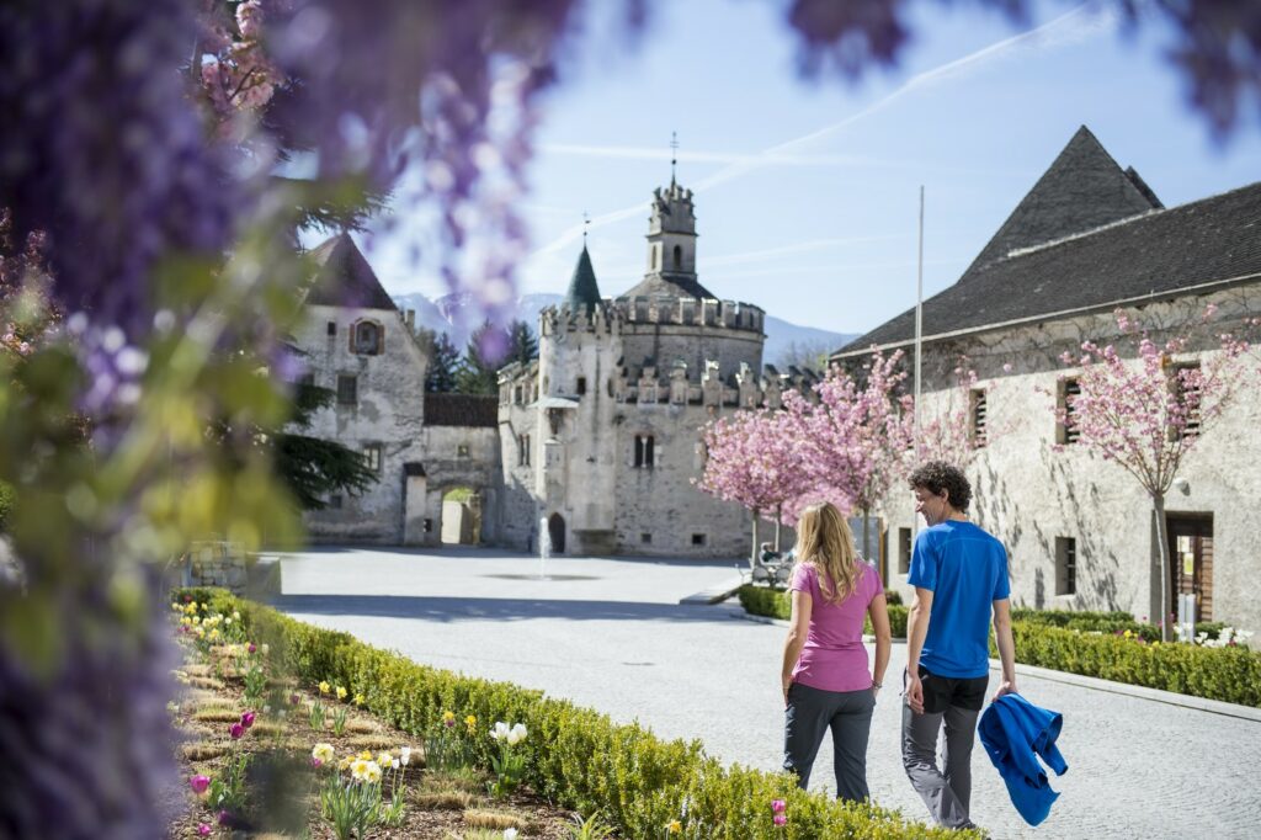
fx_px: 1821
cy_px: 420
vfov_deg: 26.0
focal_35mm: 52
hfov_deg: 38.2
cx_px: 630
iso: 200
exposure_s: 1/1250
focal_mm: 52
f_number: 2.8
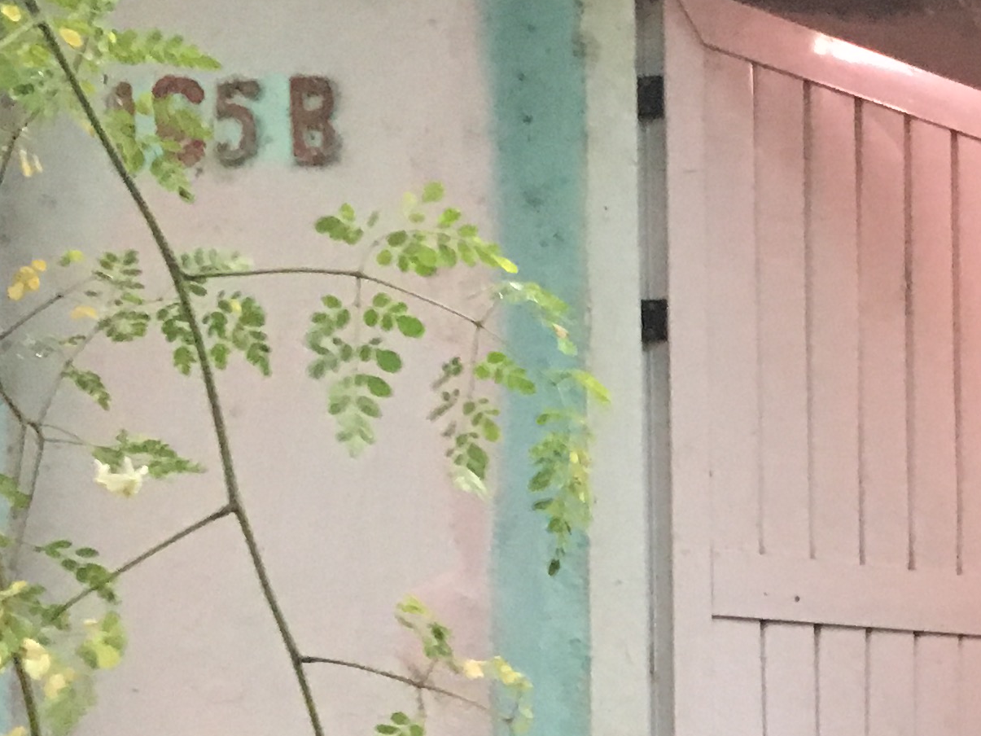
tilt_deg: +0.6
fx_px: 2749
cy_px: 807
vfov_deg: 14.9
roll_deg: +1.1
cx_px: 1328
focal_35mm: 97
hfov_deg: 18.6
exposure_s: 1/15
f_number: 2.2
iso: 200
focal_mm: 4.15
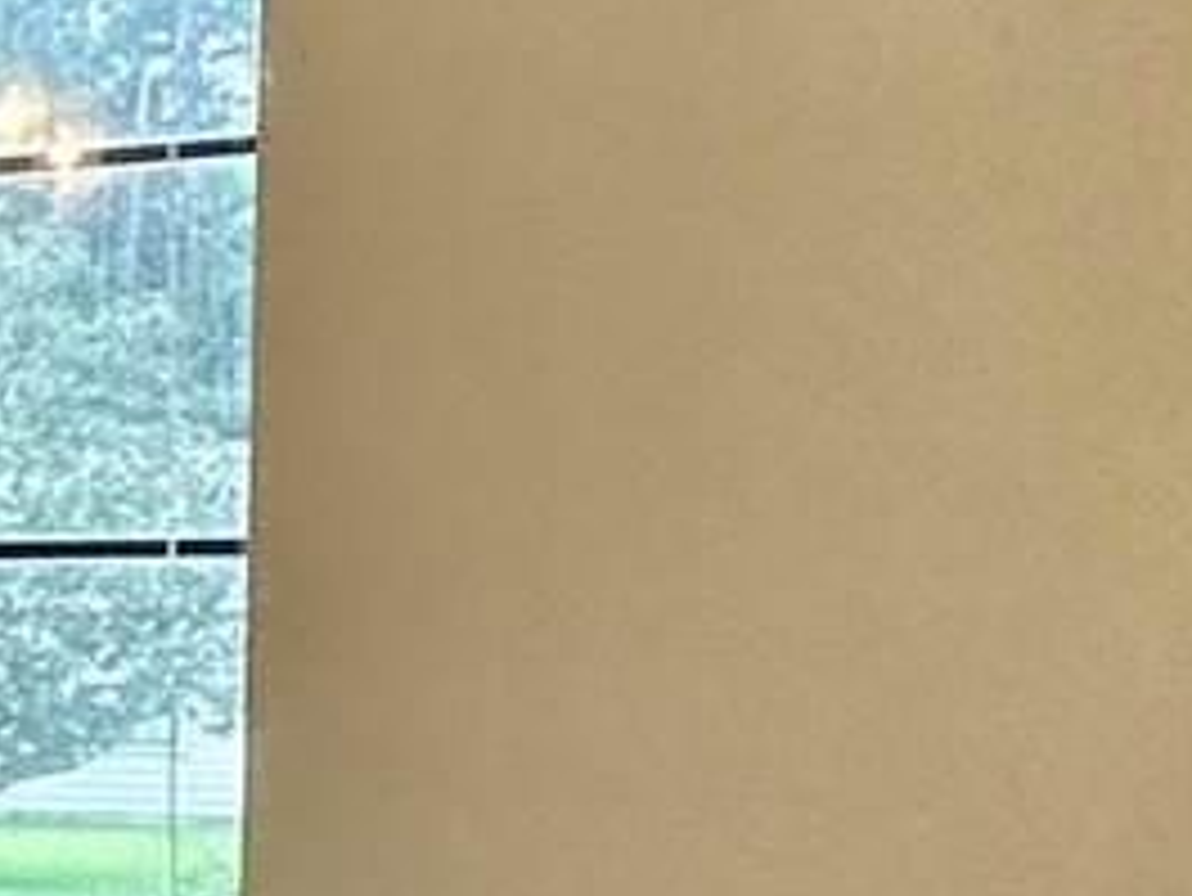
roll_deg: -0.7
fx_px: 3721
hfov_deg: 12.0
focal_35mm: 108
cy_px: 770
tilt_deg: -0.7
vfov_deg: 13.6
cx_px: -2105
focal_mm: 2.22
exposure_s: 1/120
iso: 160
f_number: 2.2
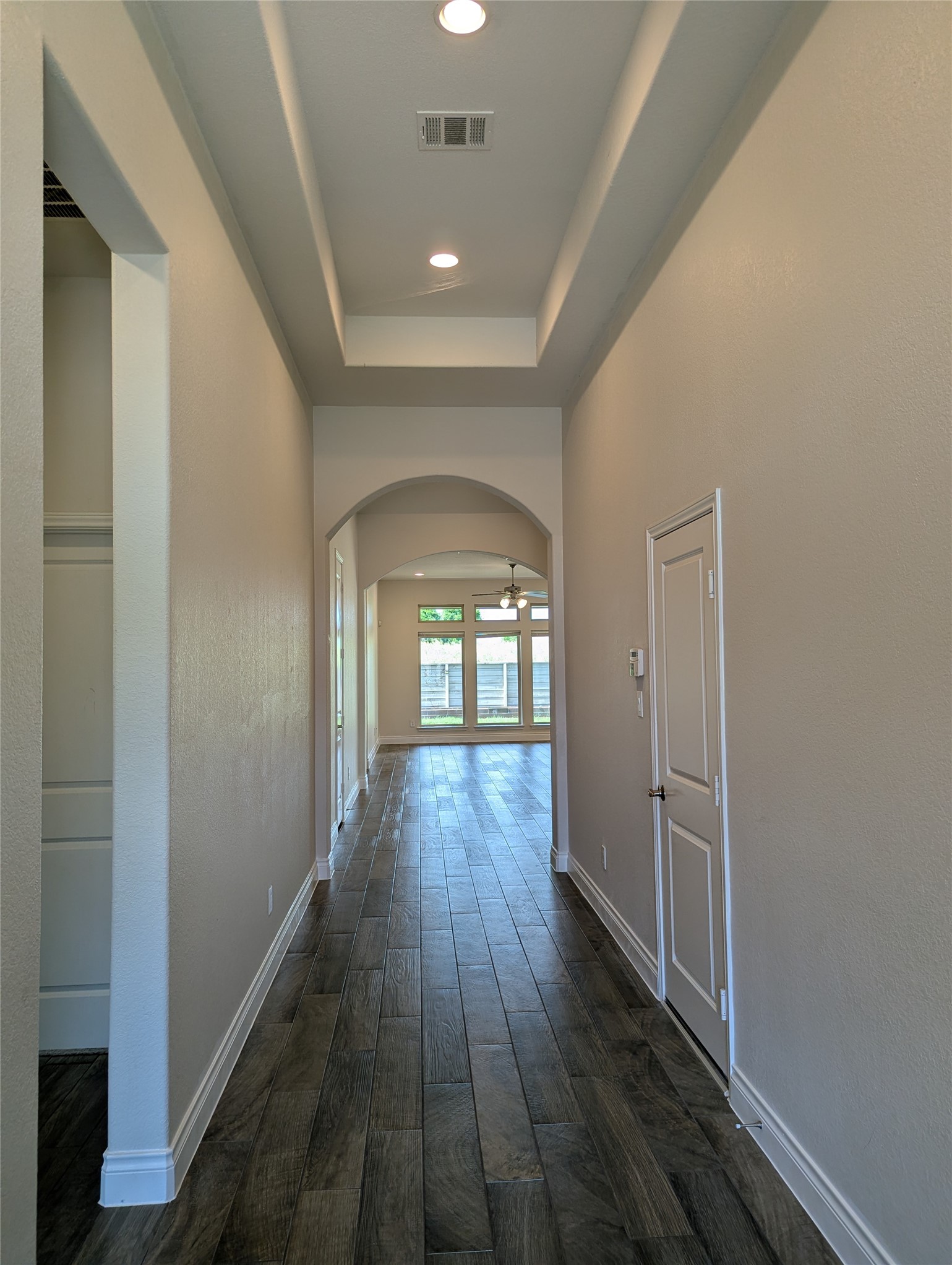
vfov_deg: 71.5
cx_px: 476
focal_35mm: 24
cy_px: 632
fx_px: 878
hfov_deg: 57.0
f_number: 1.85
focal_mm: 6.81
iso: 45
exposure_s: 1/187
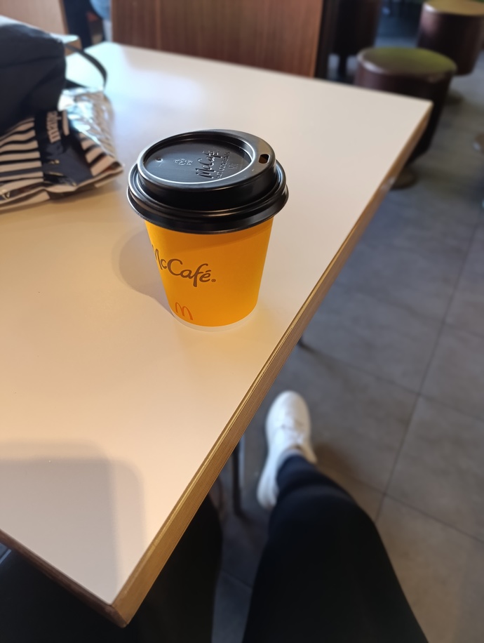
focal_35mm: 23
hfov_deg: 59.0
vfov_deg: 73.8
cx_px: 242
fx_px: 428
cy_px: 322
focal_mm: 6.14
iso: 1250
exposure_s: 1/100
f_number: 1.6
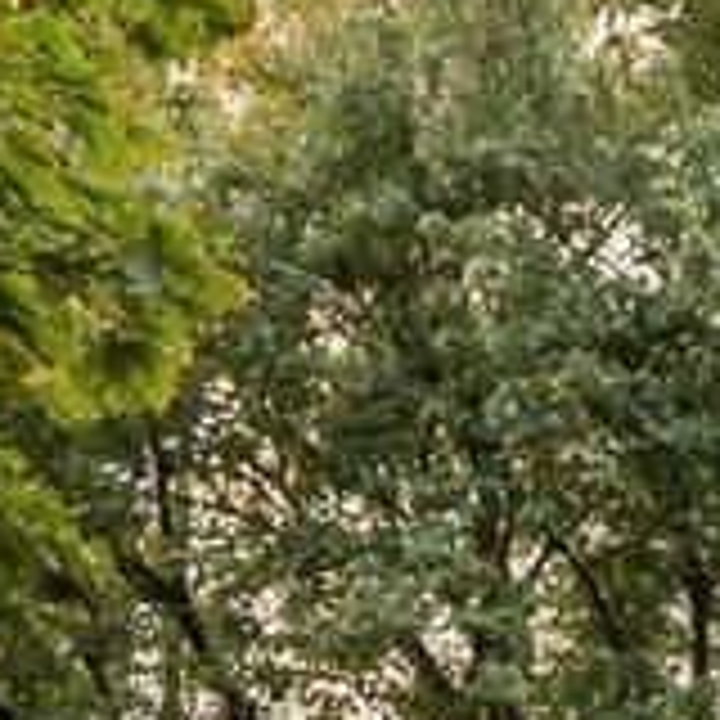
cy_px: 346
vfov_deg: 14.3
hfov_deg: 13.3
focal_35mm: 122
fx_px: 2871
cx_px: 1170
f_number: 7.1
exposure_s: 1/80
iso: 100
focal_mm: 16
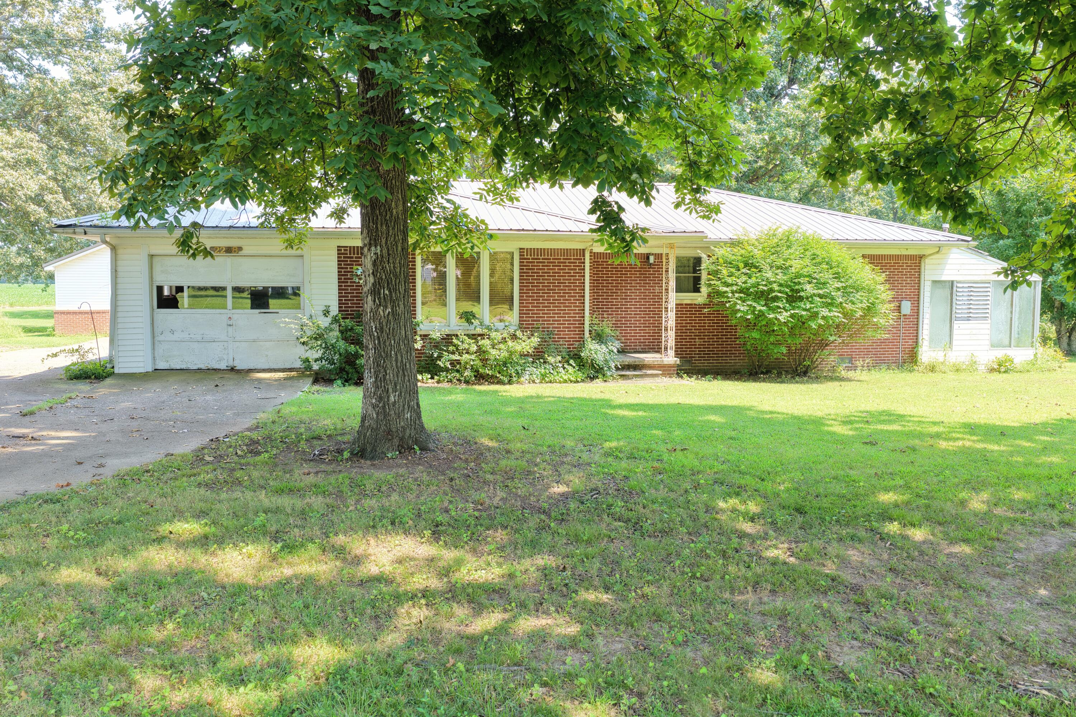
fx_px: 837
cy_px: 358
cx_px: 538
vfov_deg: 46.4
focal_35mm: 28
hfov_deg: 65.5
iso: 400
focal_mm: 14.45
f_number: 2.8
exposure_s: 1/160
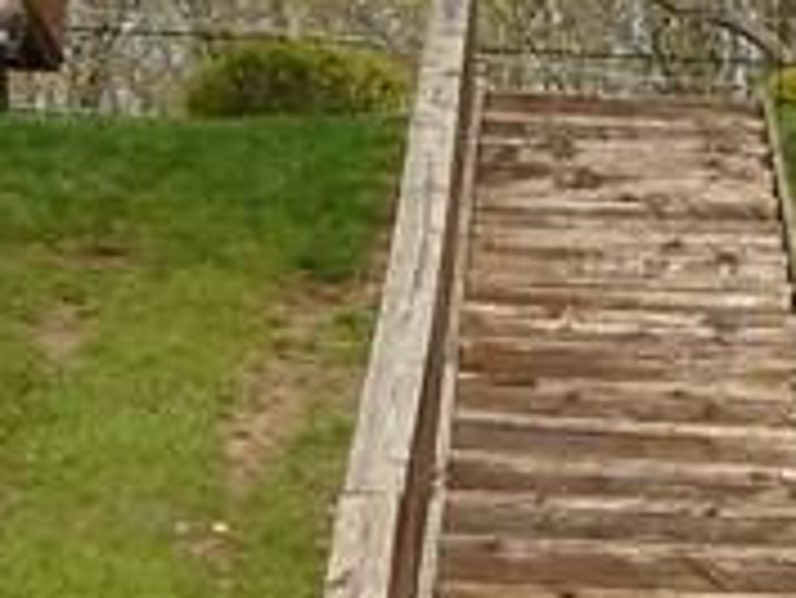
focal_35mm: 208
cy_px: 558
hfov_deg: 9.2
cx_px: 1322
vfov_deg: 7.1
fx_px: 4786
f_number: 3.8
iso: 100
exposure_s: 1/800
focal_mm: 6.4
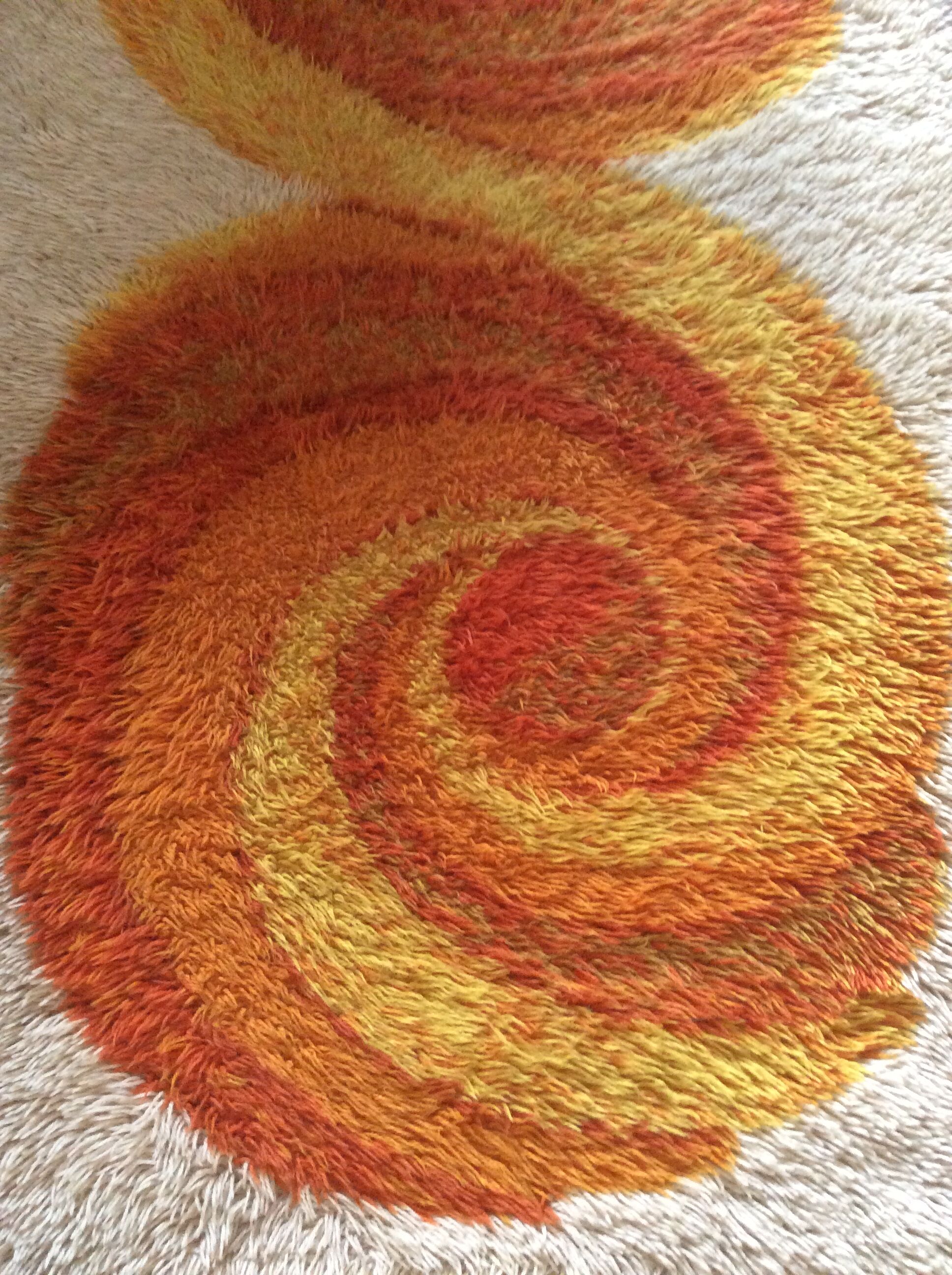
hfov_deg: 44.1
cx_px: 476
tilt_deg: -72.9
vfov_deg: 56.9
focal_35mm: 32
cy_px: 638
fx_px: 1177
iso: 250
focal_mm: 3.3
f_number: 2.4
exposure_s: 1/25
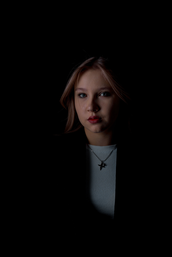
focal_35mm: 101
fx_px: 724
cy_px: 128
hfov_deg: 13.6
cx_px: 86
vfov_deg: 20.2
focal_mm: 101
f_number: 7.1
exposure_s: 1/125
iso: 100
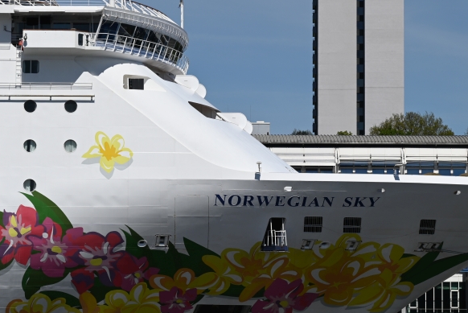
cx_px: 242
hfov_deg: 11.7
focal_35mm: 176
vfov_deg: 7.8
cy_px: 156
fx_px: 2290
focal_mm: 100
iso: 100
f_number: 7.1
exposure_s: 1/800
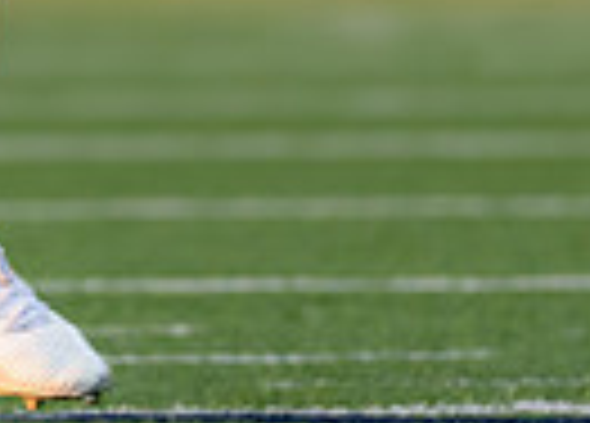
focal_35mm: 1312
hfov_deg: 1.5
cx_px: -123
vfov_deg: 1.1
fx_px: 22019
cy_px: -421
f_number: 2.8
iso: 400
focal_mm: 200
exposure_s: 1/1250
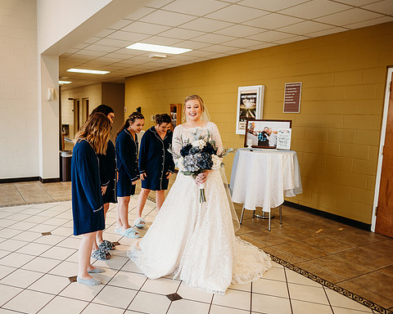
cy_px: 157
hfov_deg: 59.7
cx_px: 149
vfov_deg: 50.0
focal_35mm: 29
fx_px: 337
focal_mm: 24
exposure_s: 1/160
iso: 400
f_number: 1.8
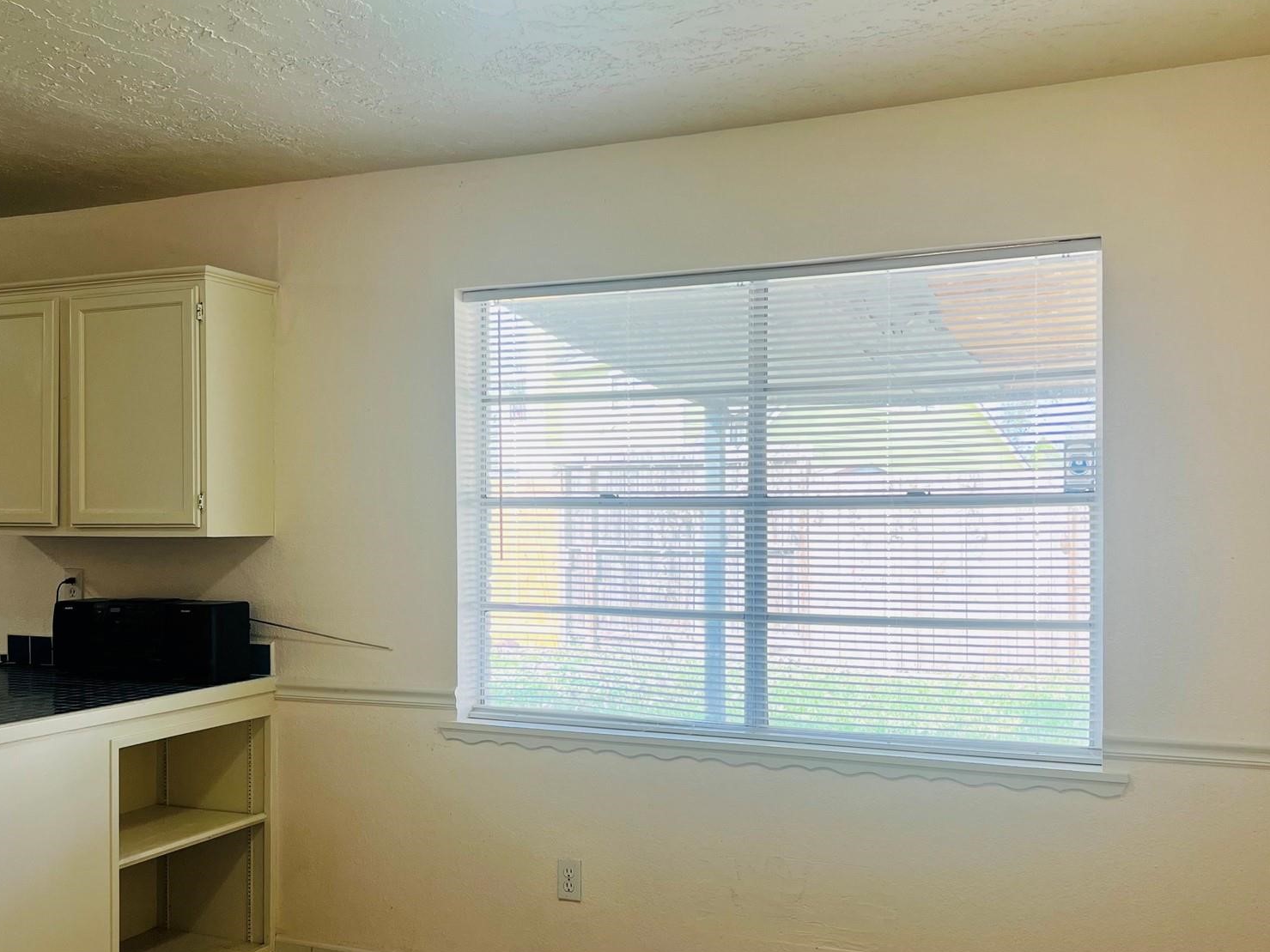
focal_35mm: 36
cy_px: 522
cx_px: 585
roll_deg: -0.6
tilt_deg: -0.1
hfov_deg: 51.3
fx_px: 1321
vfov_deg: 39.6
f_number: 1.5
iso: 40
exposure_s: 1/170
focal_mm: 5.7
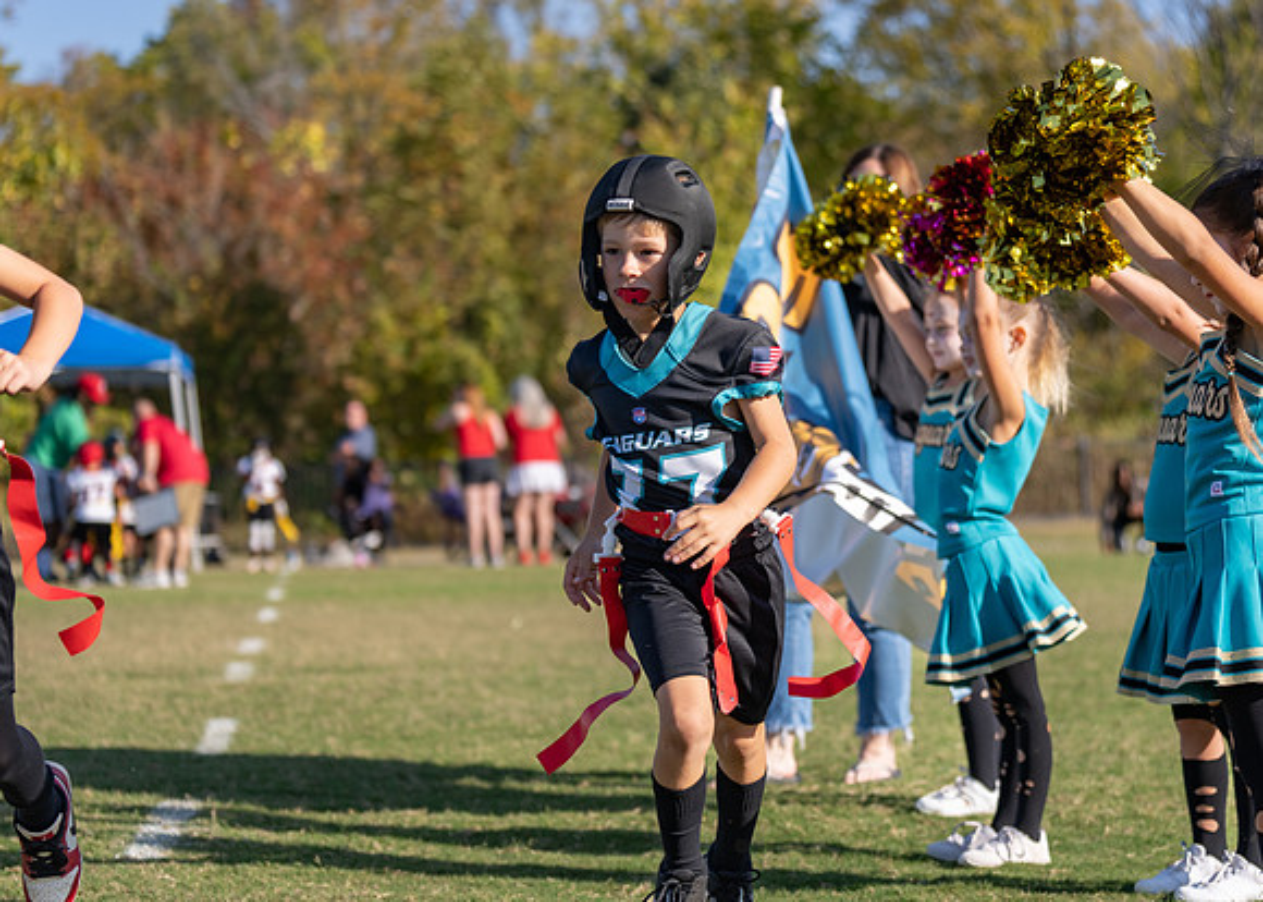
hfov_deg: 23.7
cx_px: 643
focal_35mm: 84
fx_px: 3008
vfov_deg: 17.0
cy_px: 458
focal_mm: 70
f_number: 2.8
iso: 100
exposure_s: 1/2000
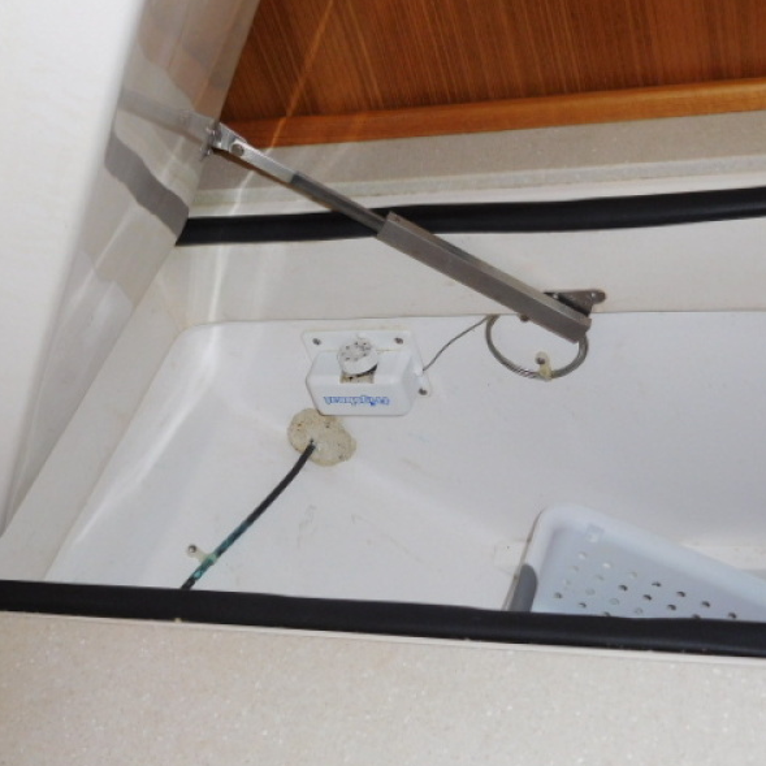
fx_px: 1352
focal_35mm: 54
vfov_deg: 31.6
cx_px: 429
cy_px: 384
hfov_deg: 31.6
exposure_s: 1/30
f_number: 4
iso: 200
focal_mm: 8
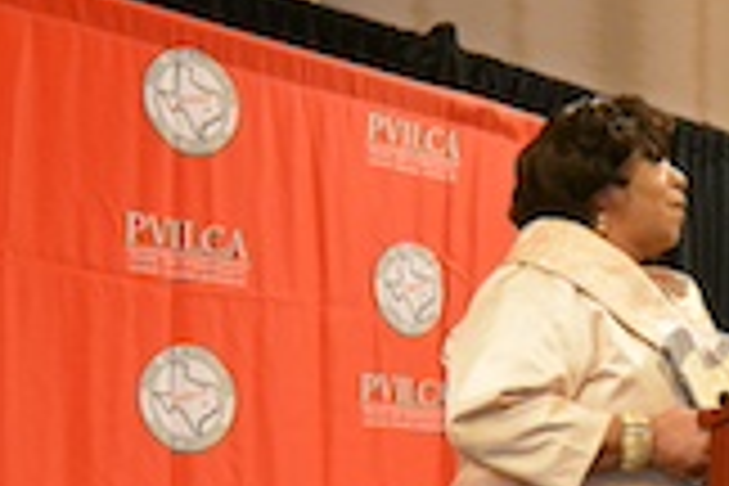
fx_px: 1377
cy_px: 542
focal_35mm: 68
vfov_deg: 19.2
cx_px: 639
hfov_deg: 28.6
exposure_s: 1/60
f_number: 4.8
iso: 3200
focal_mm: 11.5
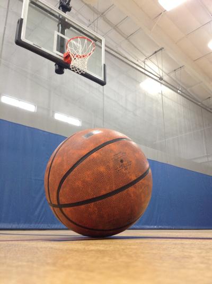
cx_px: 106
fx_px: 270
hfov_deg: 42.8
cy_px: 142
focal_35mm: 33
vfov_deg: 55.4
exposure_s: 1/24
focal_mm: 3.3
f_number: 2.4
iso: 80
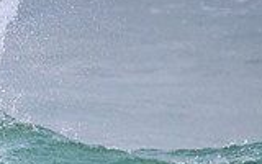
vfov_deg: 0.4
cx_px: -92
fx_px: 21093
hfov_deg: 0.7
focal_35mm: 2954
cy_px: 229
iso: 12800
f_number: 11
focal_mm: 800
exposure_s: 1/1250
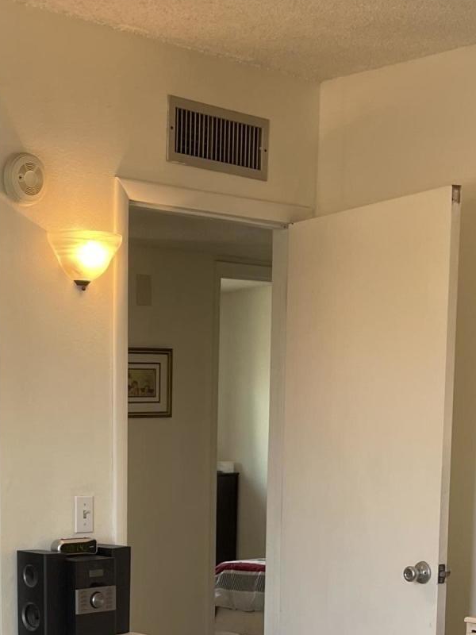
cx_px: 107
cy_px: 566
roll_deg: +0.0
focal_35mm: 65
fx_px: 1192
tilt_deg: -7.2
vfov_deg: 28.7
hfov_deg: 22.3
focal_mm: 5.1
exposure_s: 1/120
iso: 100
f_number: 1.6
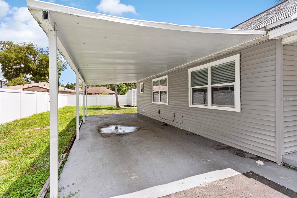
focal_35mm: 17
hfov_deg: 93.3
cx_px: 148
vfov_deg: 70.5
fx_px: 140
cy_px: 99
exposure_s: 1/125
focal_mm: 17
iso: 100
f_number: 8
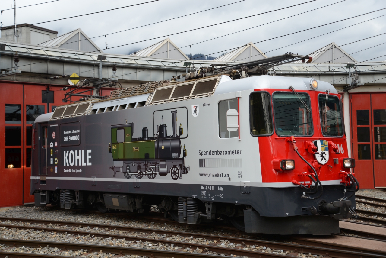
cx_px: 193
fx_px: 558
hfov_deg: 38.2
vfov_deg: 26.0
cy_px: 129
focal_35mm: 52
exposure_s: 1/200
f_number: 4.5
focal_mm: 52
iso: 200
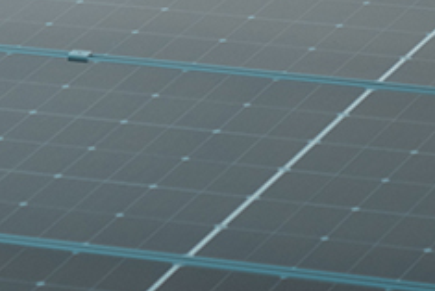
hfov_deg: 4.5
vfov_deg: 3.0
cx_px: -498
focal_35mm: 447
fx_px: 5404
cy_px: -505
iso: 320
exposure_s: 1/2000
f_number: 2.8
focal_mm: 70
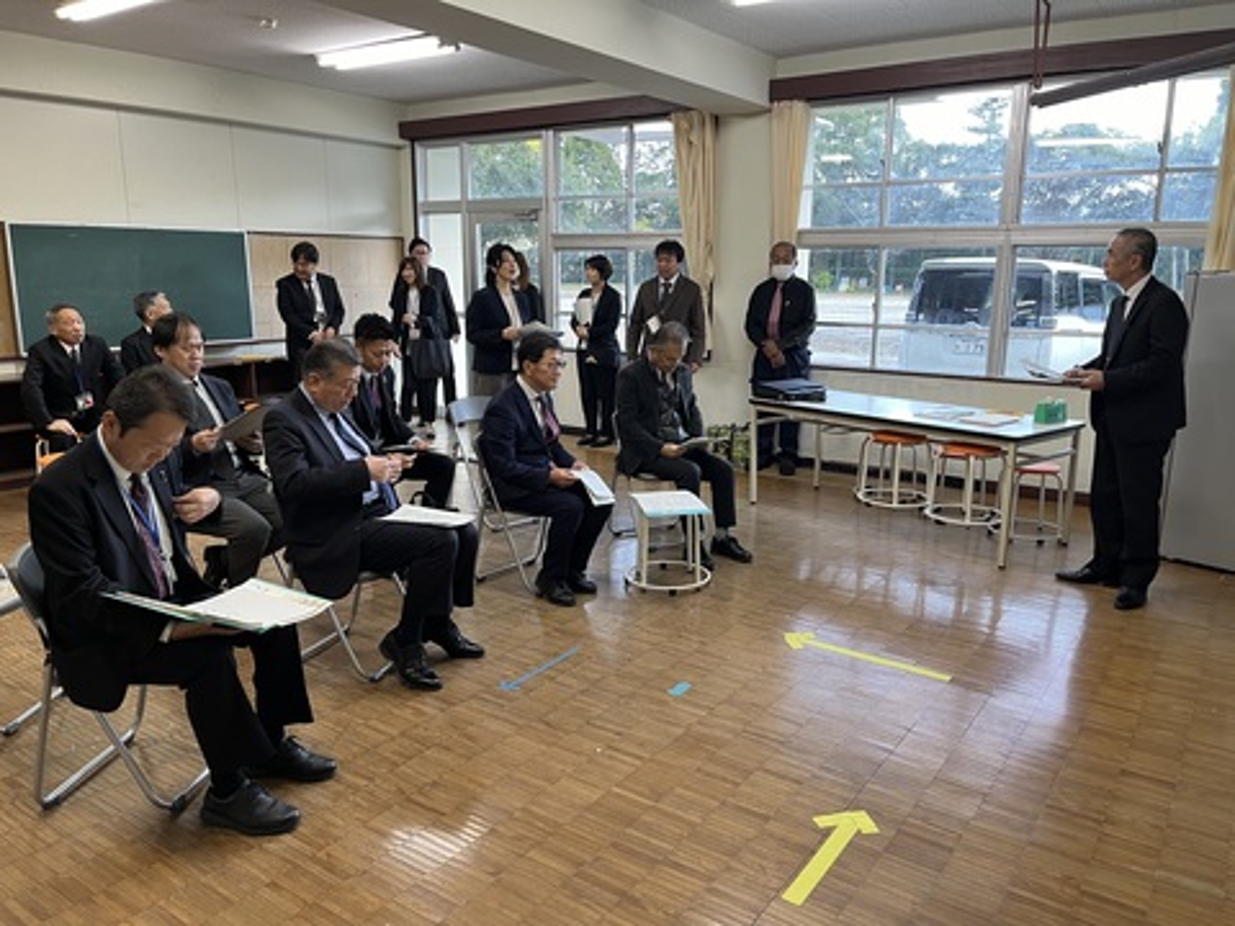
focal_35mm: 26
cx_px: 618
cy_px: 463
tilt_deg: -11.4
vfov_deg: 53.1
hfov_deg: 67.3
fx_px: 928
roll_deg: -0.6
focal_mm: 5.1
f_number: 1.6
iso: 80
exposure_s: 1/60
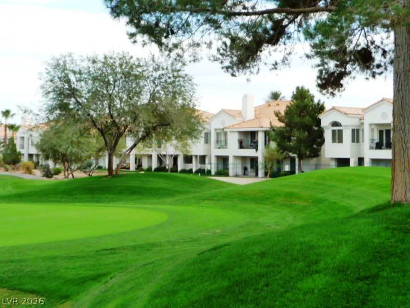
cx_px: 205
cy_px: 154
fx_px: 592
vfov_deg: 29.1
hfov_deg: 38.2
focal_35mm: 50
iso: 160
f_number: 3.4
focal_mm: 5
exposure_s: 1/250
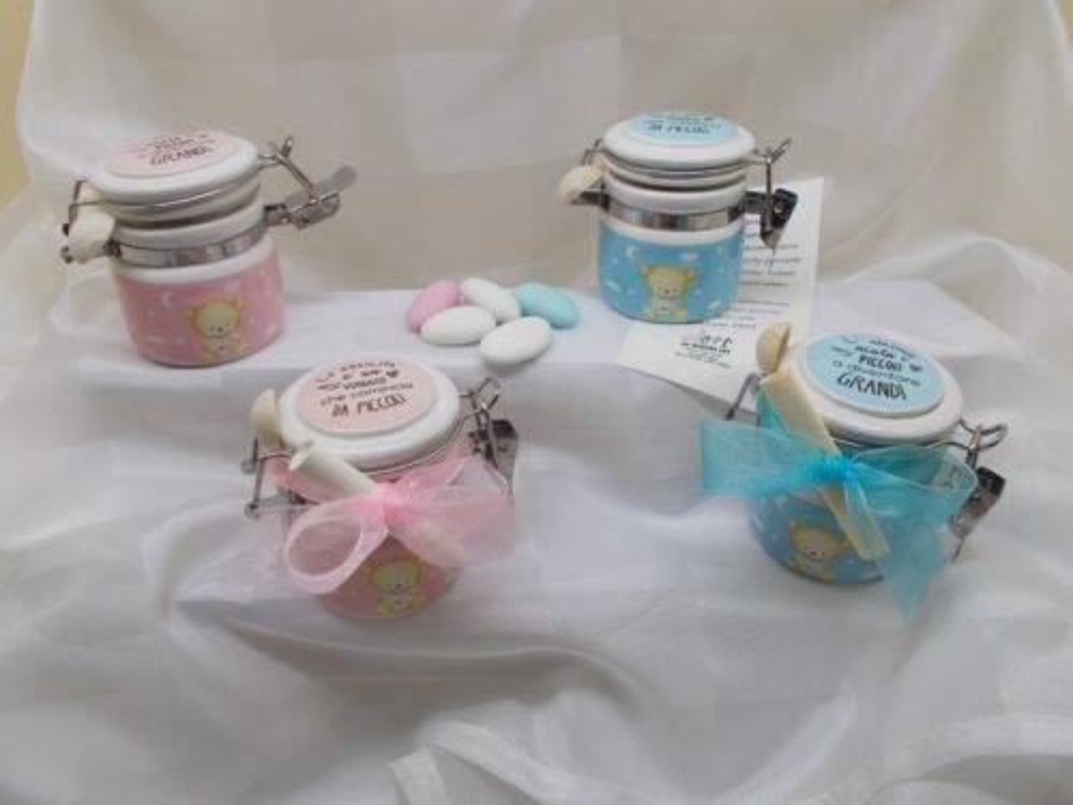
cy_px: 402
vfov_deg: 46.8
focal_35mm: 30
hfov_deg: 60.0
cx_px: 536
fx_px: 930
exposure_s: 1/160
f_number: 3.4
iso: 80
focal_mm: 5.3
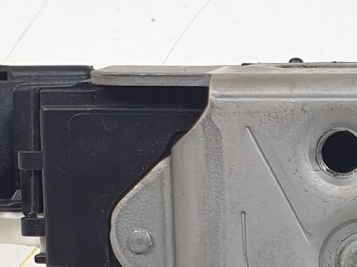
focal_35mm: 82
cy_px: 269
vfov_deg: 17.5
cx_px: 443
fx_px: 845
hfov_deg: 21.9
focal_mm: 4.3
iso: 50
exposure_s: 1/100
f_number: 2.4
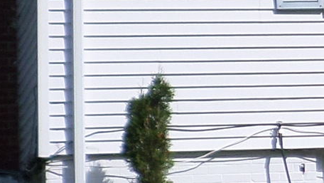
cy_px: -26
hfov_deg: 7.5
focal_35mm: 264
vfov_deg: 4.6
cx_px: 815
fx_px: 2269
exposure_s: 1/1500
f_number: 3
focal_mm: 6.5
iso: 80
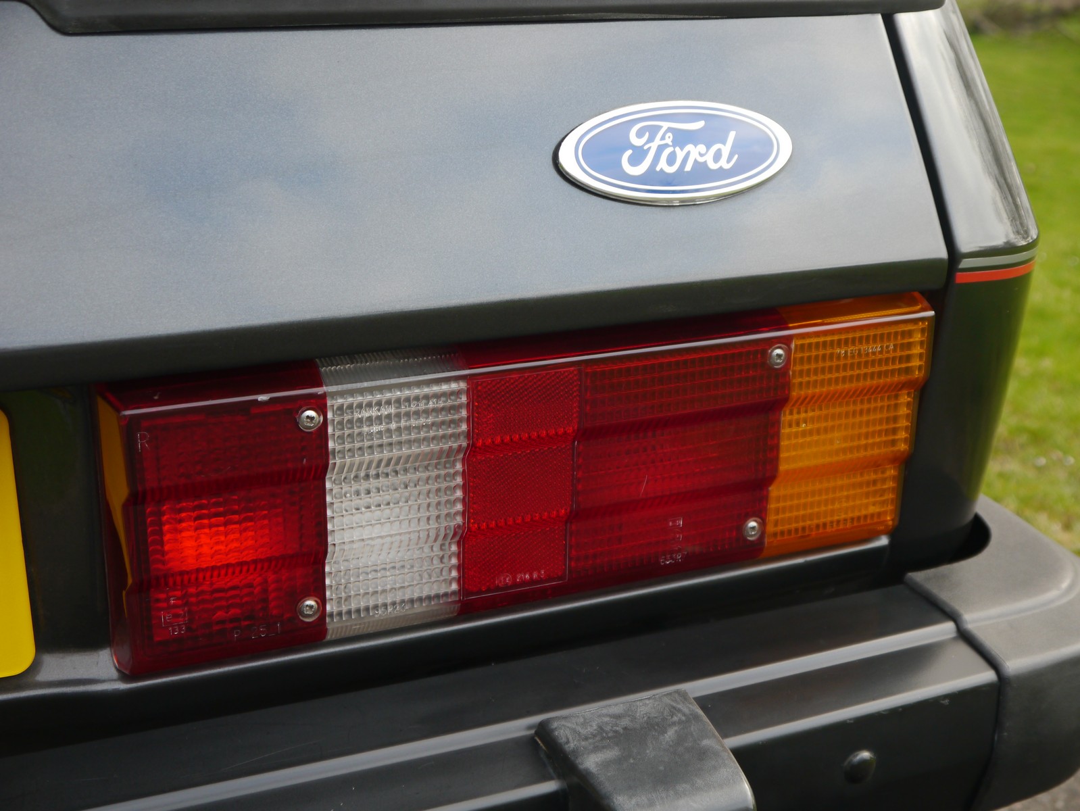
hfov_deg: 36.8
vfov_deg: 28.1
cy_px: 406
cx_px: 540
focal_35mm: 52
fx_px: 1623
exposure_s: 1/60
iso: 320
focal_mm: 26
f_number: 4.7
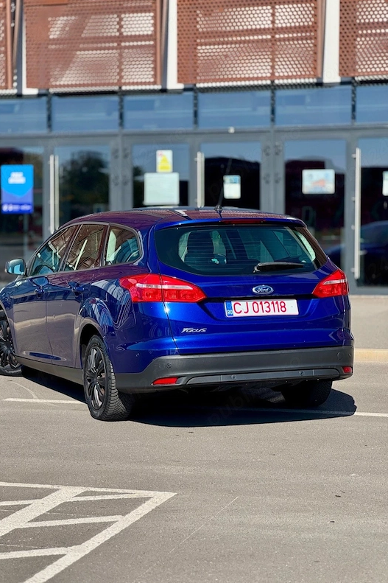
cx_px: 169
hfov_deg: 16.8
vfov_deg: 25.1
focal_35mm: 81
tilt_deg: -2.2
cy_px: 294
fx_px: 1310
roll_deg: -0.4
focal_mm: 9
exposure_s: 1/451
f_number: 2.8
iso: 25
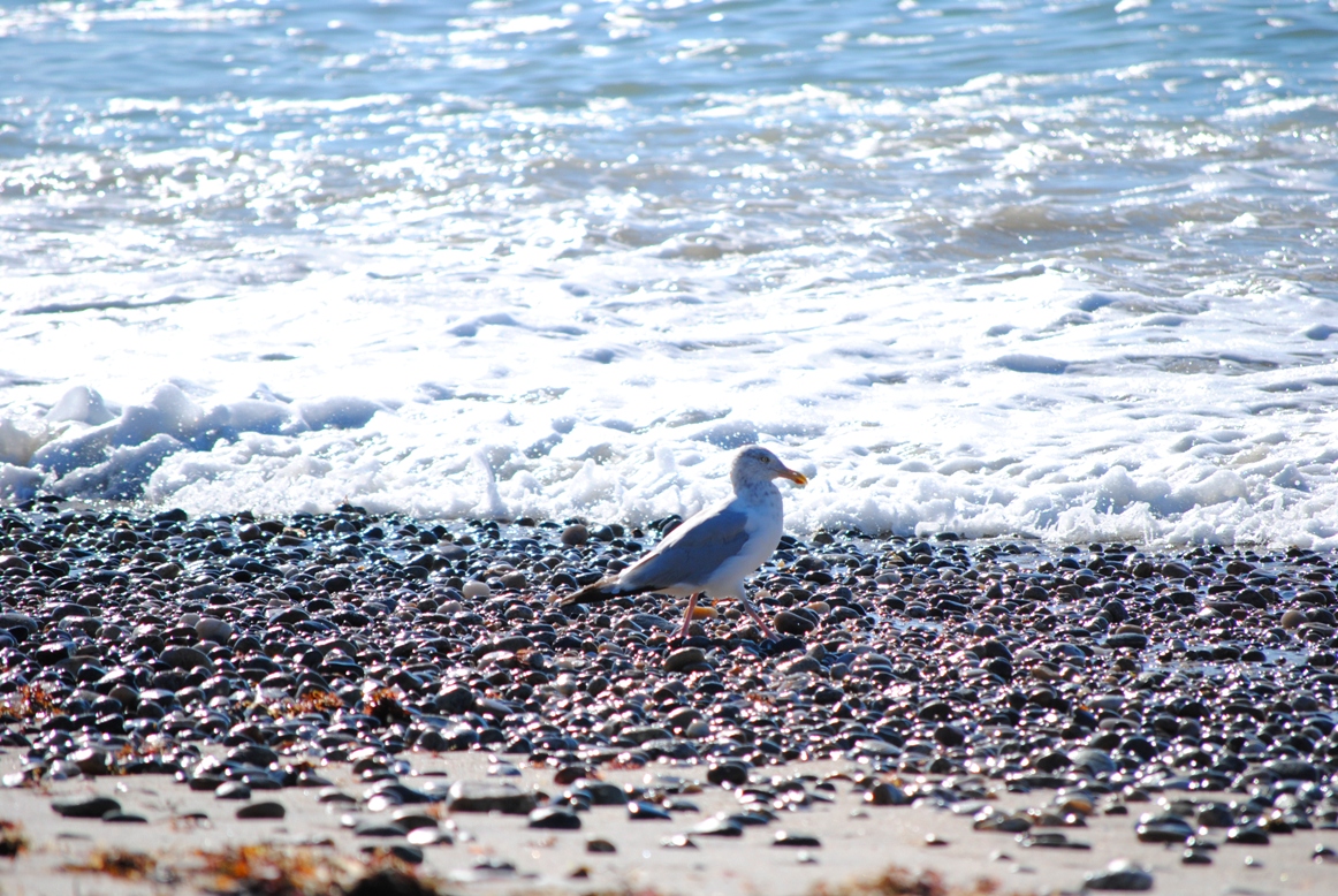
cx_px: 669
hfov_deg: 6.9
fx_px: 11164
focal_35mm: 300
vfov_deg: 4.6
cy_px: 448
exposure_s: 1/1000
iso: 200
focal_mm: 200
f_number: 5.6
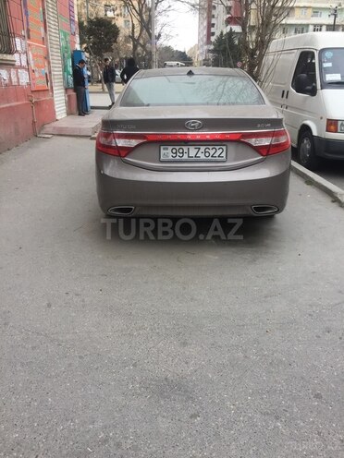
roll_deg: -0.6
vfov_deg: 61.7
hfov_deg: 48.2
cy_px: 229
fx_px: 384
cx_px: 172
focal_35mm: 29
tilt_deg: -19.5
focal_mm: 4.15
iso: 32
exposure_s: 1/265
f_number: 2.2
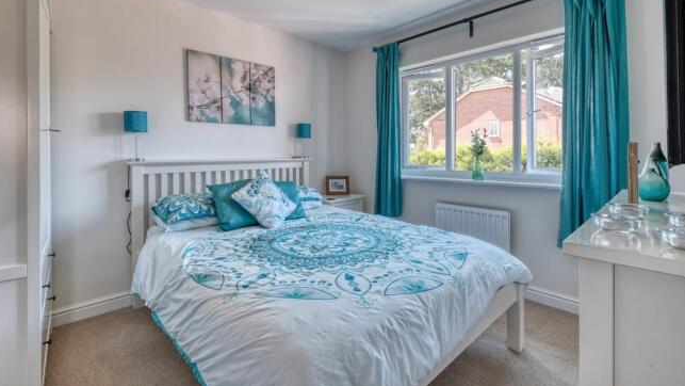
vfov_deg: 66.5
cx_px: 342
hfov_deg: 99.4
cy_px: 156
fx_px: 291
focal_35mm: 16
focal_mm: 10
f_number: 8
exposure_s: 1/13
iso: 250
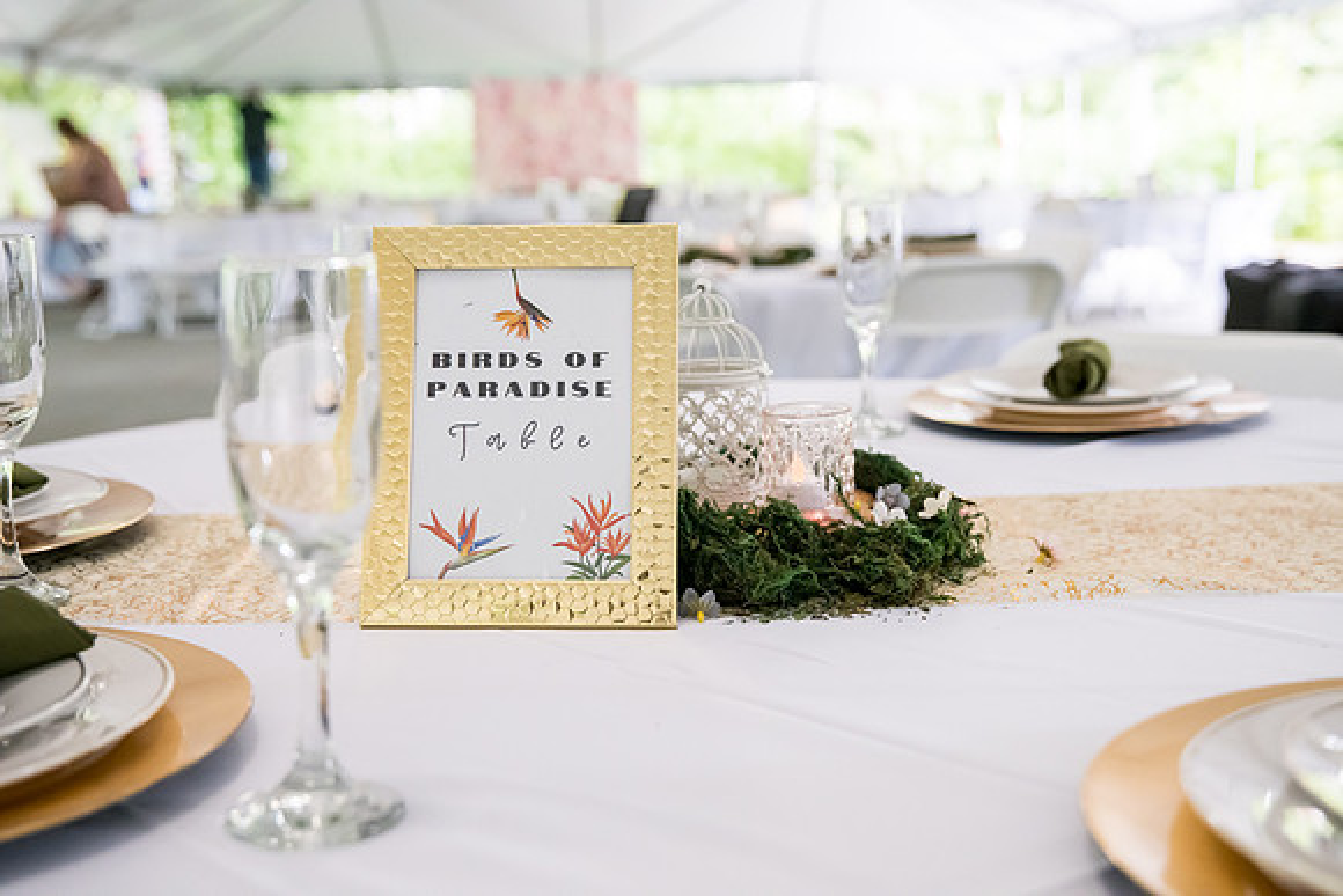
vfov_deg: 29.3
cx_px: 672
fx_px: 1716
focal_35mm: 46
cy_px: 448
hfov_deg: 42.7
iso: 5000
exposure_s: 1/320
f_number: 4
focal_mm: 46
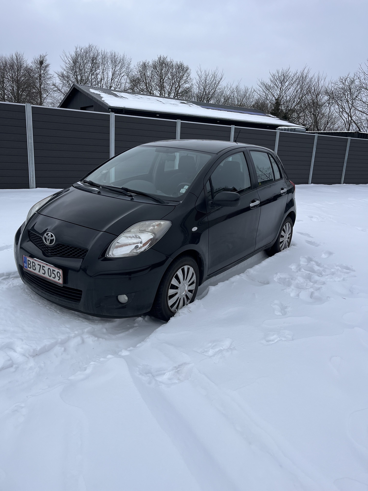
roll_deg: -0.8
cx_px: 184
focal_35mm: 26
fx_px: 369
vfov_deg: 67.3
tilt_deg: -14.0
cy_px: 246
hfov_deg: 53.1
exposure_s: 1/1623
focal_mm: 5.1
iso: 50
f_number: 1.6
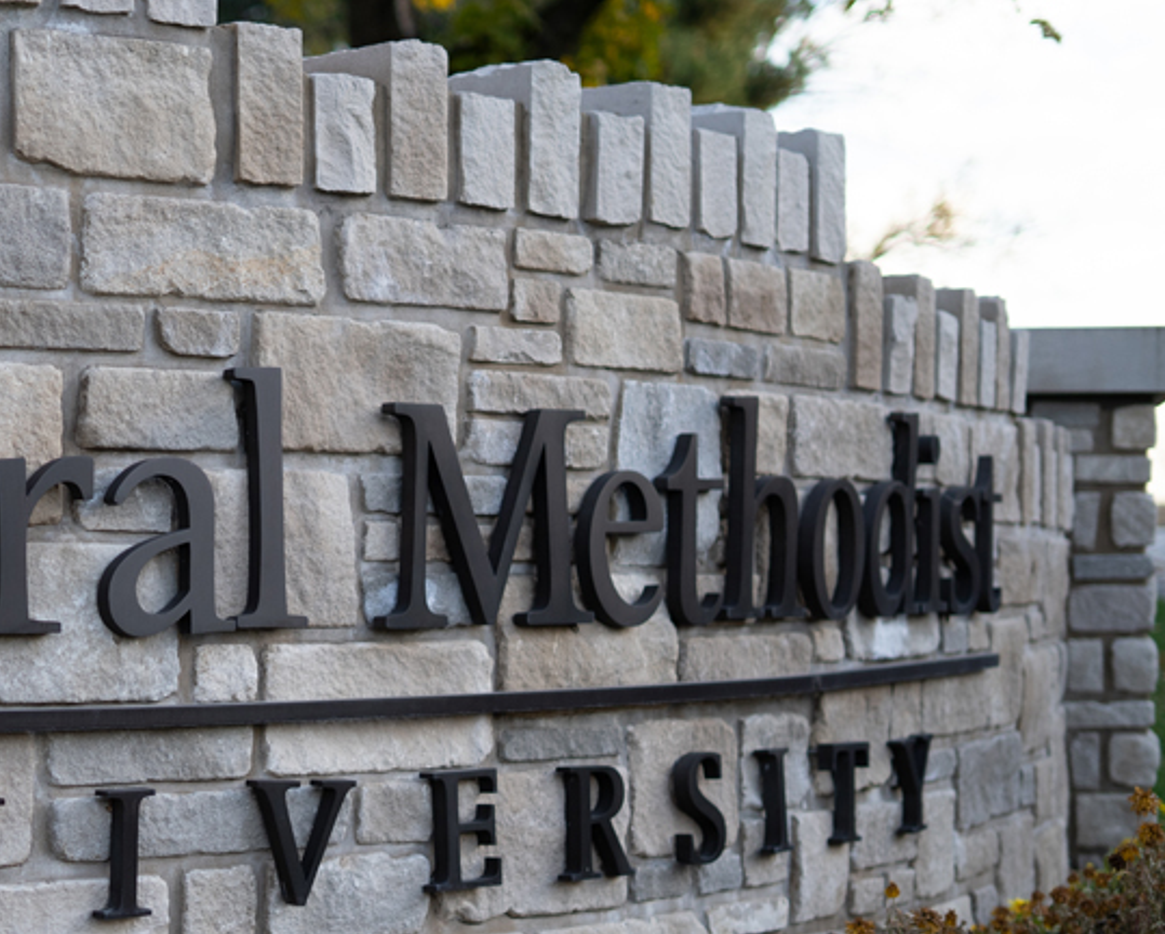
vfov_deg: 17.7
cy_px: 591
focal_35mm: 87
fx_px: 3002
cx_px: 102
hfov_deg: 21.4
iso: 400
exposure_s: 1/1000
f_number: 1.8
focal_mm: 50
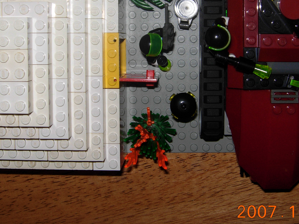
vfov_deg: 22.7
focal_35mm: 64
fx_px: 553
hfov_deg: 30.3
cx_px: 156
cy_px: 54
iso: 50
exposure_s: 1/45.2
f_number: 3.8
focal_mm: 7.5
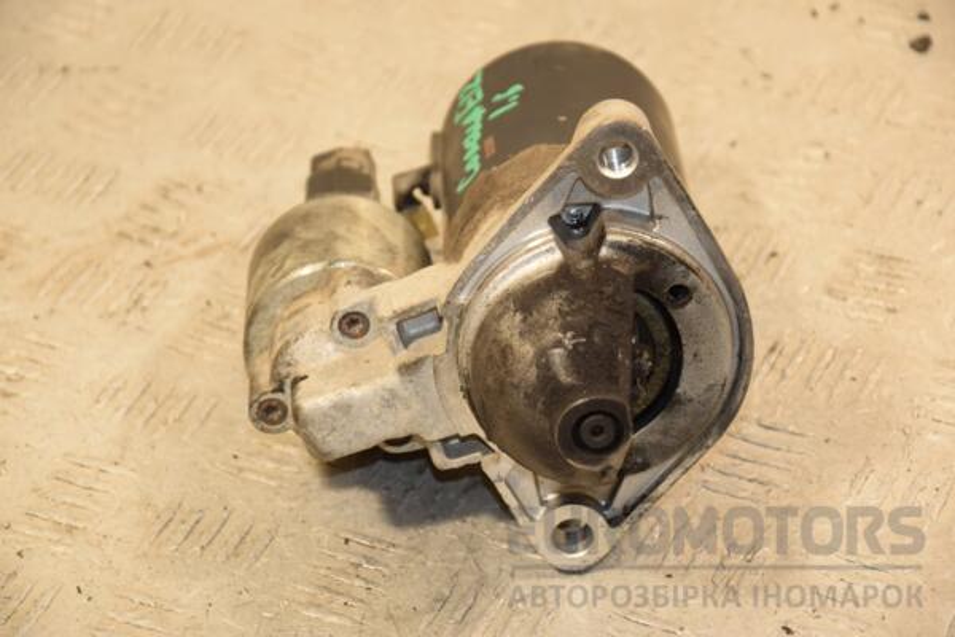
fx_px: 3581
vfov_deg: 10.2
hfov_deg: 15.2
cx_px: 478
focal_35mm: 135
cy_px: 318
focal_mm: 90
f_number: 5.6
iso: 800
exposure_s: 1/125
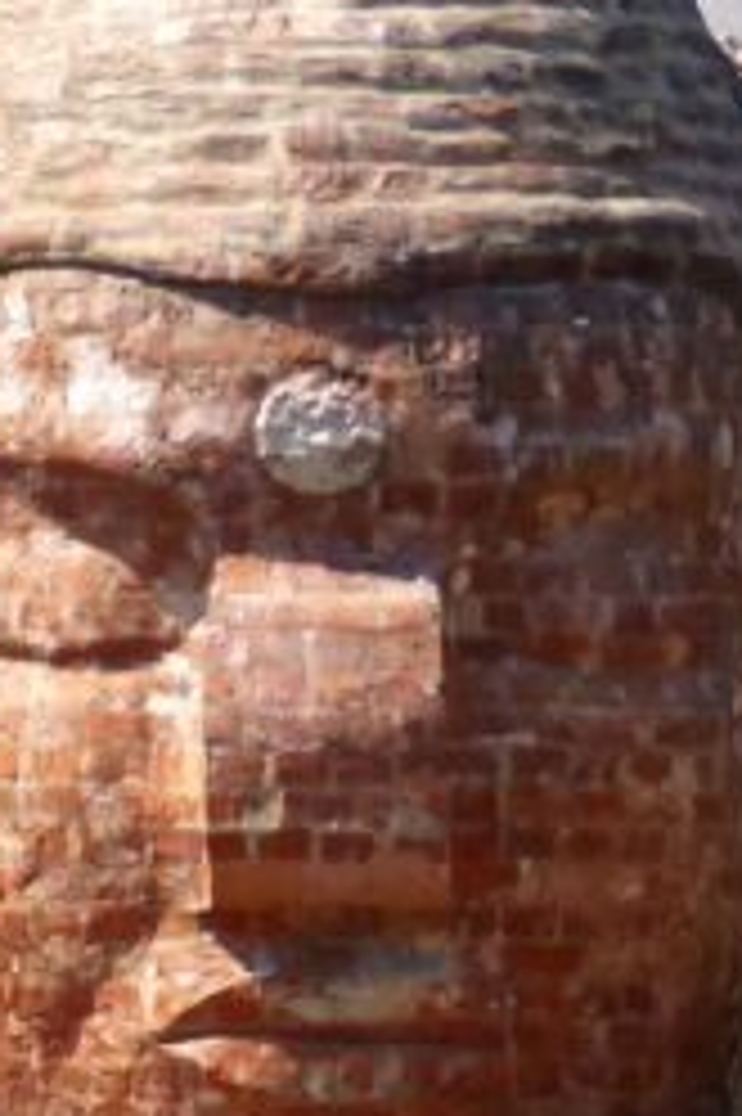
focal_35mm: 942
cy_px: 729
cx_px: 337
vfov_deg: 2.2
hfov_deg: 1.5
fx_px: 29162
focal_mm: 33.3
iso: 100
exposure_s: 1/250
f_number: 5.5
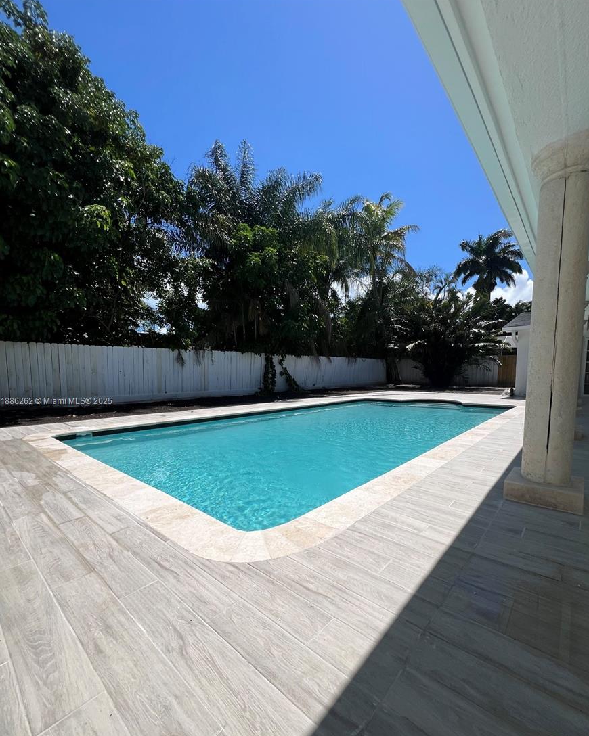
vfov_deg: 100.4
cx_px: 293
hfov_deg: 88.0
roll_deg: +0.3
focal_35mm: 14
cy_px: 402
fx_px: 305
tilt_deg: -3.9
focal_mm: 1.57
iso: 32
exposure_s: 1/3311
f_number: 1.8
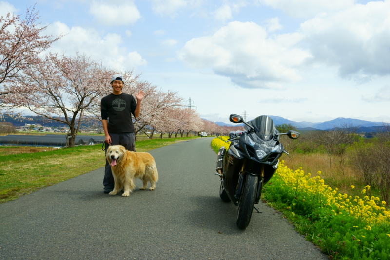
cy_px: 130
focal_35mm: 31
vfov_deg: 42.4
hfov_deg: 60.3
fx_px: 336
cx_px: 195
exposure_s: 1/125
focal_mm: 31
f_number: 11
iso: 100
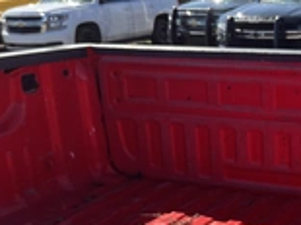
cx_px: 285
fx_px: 582
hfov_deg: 27.7
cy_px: 209
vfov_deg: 21.3
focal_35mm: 67
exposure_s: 1/1647
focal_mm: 5.1
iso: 50
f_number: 1.6
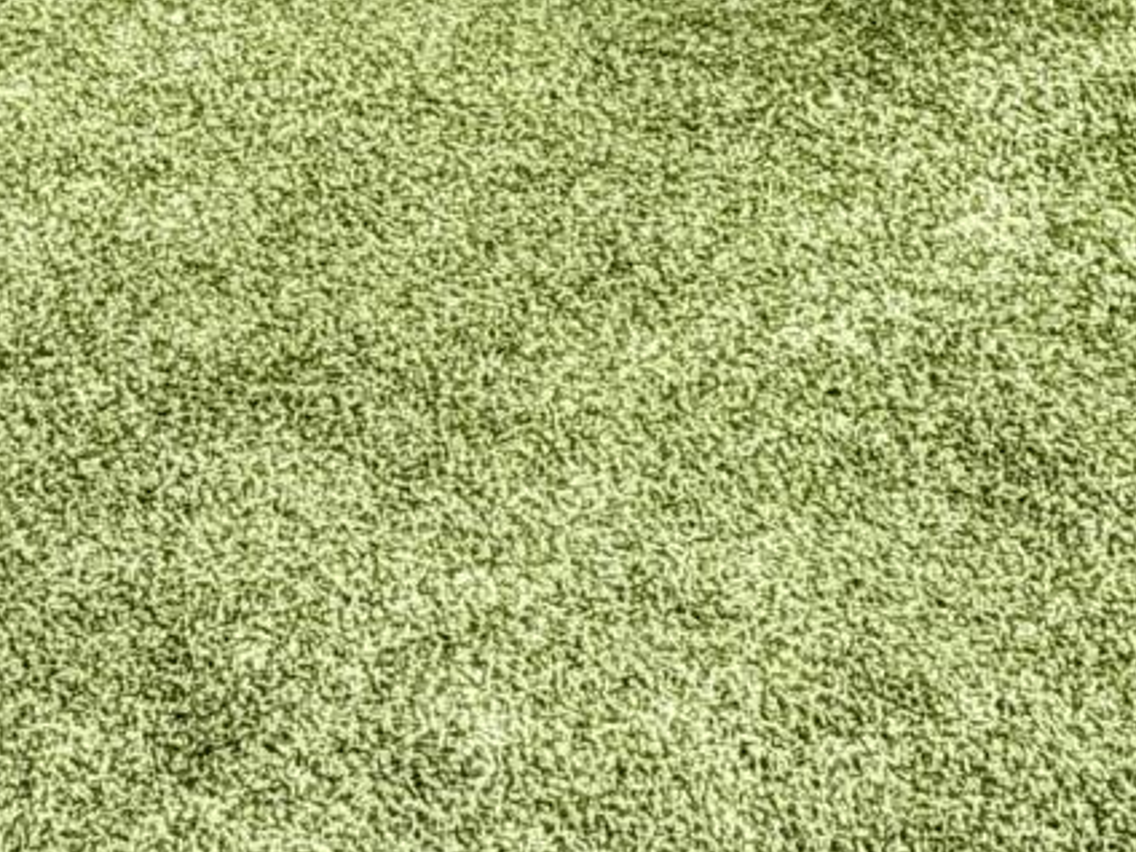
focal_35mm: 99
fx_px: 3249
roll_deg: +0.6
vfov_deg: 12.0
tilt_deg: -7.9
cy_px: -1206
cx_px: 576
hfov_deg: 19.8
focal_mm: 2.22
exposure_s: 1/914
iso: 20
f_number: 2.2
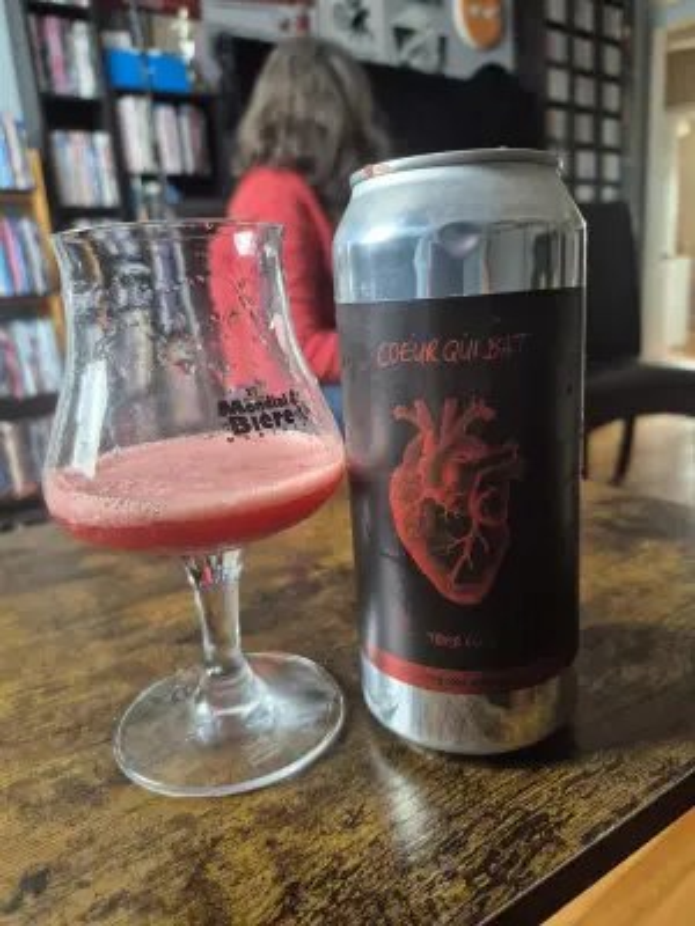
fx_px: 616
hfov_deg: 58.9
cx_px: 348
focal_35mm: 23
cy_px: 463
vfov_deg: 73.9
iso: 640
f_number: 1.8
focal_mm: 5.4
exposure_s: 1/120
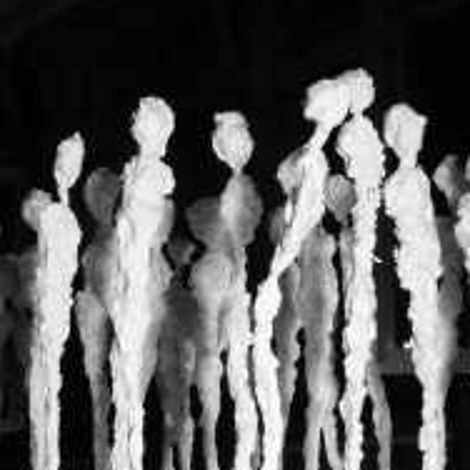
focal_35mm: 79
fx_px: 1214
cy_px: 358
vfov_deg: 21.7
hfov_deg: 21.3
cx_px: 18
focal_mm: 5.86
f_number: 3.5
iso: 50
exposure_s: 1/50
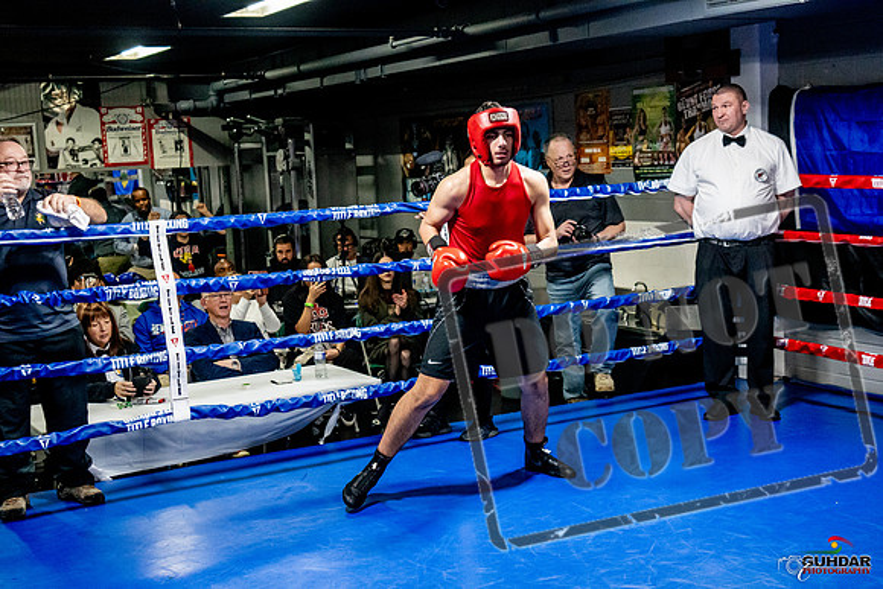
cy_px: 294
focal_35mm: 52
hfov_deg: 38.2
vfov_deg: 26.0
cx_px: 442
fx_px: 1276
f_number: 2.8
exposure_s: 1/800
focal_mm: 35
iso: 5000
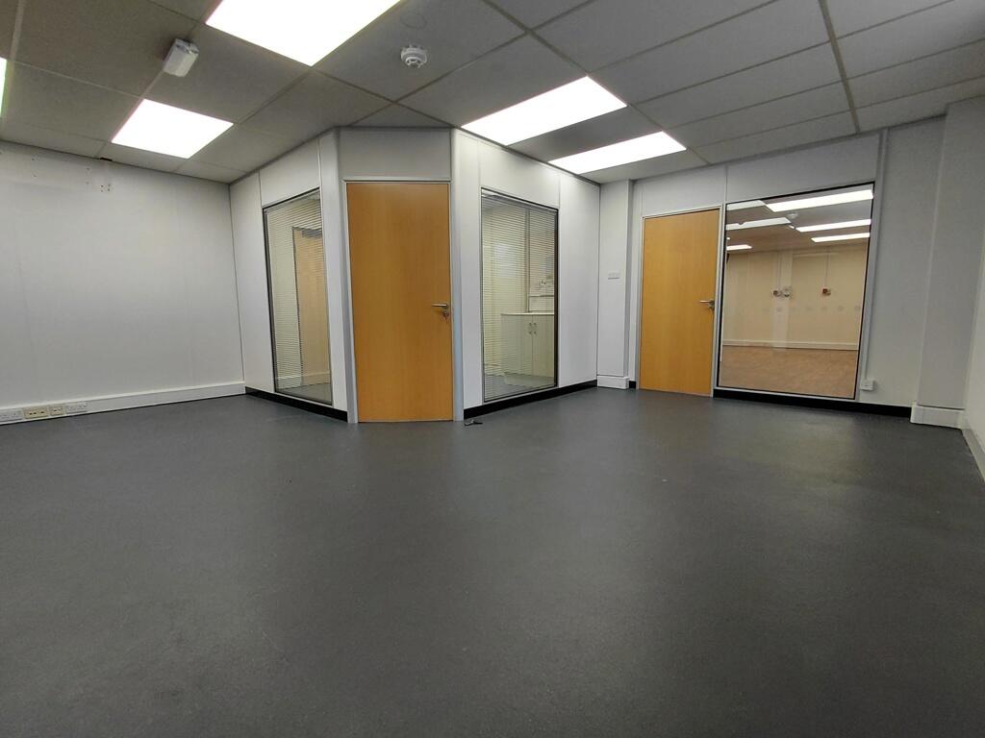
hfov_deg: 94.5
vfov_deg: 78.1
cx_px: 492
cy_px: 369
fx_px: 455
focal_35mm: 16
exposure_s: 1/100
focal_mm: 1.64
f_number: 2.2
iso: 80
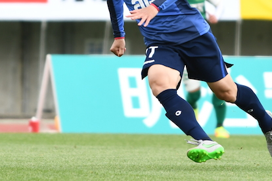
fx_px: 6128
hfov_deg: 2.5
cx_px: 170
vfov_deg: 1.7
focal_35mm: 812
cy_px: 22
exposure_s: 1/1250
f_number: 4
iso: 500
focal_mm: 280
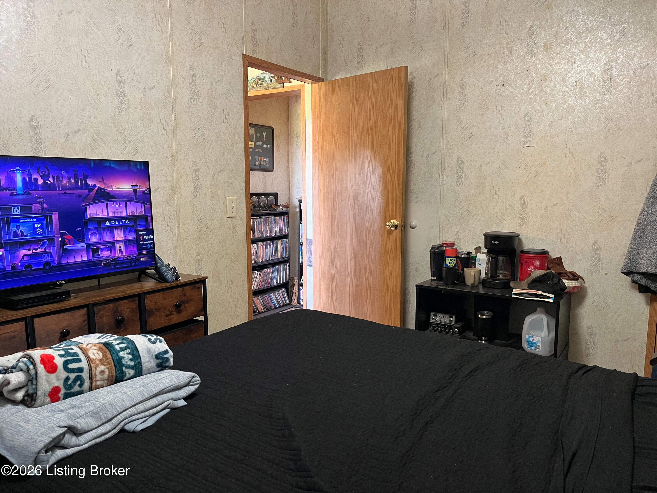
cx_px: 328
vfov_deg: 53.1
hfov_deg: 67.3
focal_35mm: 26
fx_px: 493
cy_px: 246
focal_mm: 5.1
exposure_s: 1/60
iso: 320
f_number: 1.6
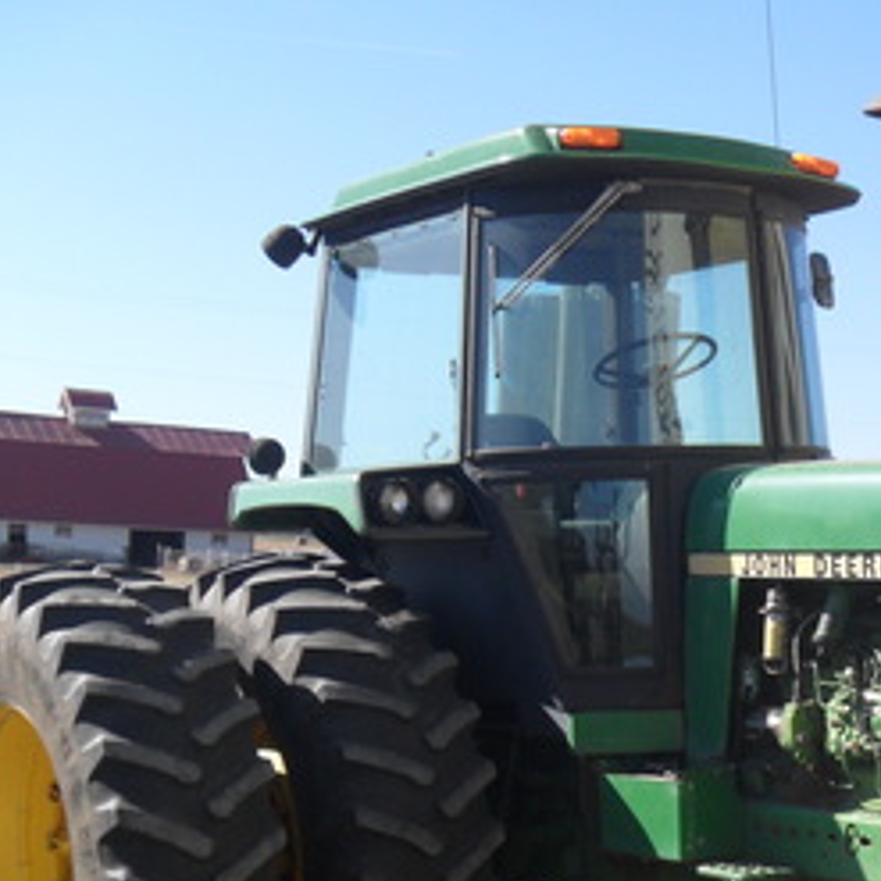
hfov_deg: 24.7
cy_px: 713
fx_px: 1958
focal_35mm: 68
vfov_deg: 24.9
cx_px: 767
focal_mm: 6.3
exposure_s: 1/125
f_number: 7.6
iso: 80
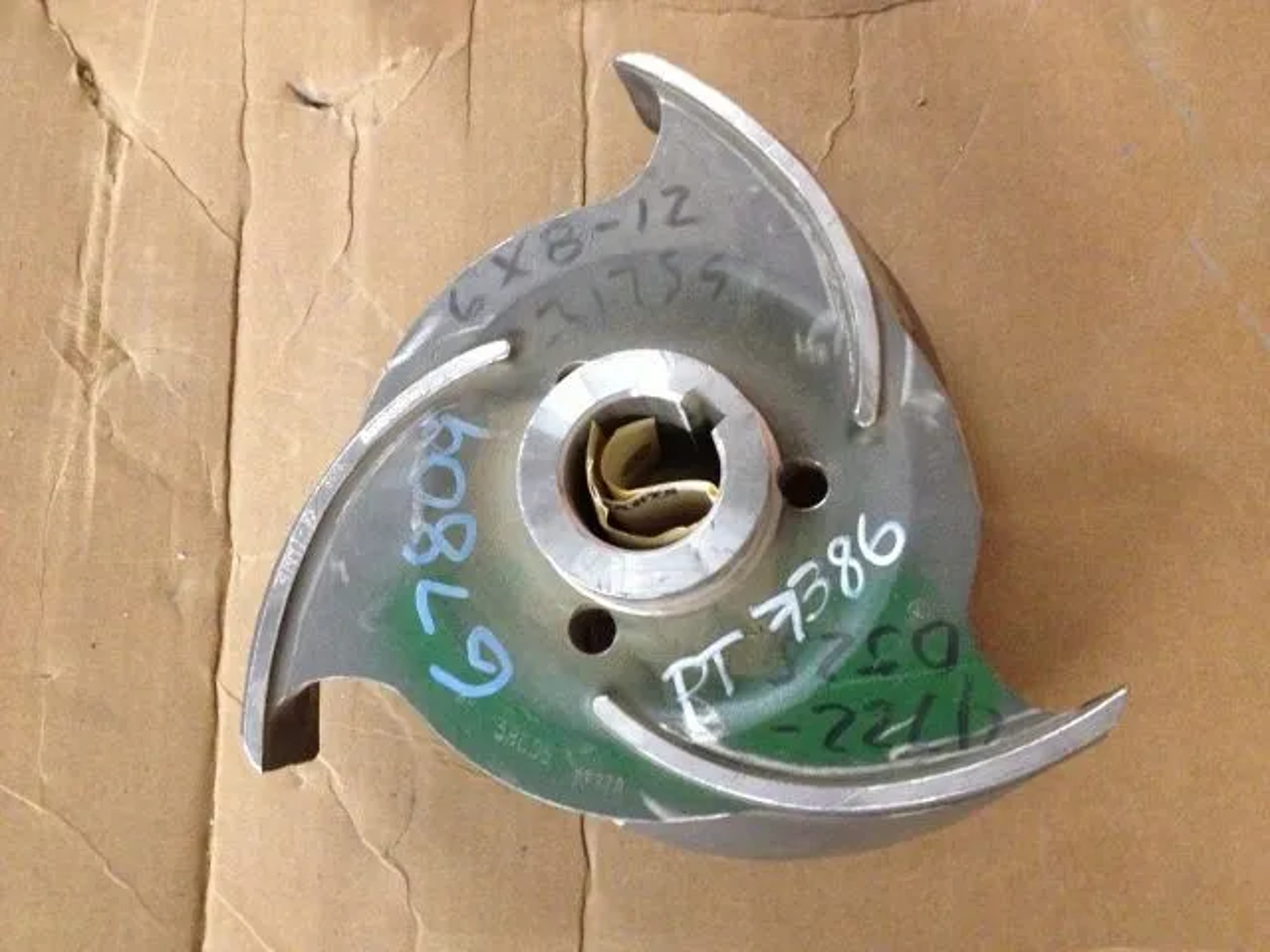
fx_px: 1284
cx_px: 635
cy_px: 476
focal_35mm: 35
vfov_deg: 40.7
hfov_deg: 52.6
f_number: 2.4
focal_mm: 4.28
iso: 500
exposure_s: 1/15
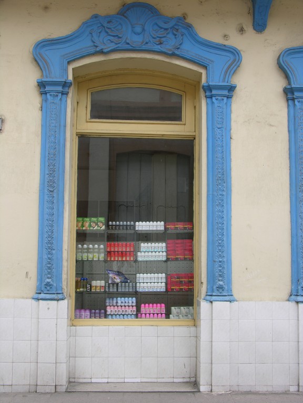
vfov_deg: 41.2
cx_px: 152
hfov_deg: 31.5
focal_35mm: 46
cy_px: 202
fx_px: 537
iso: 50
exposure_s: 1/124
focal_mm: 11.6
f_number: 4.7
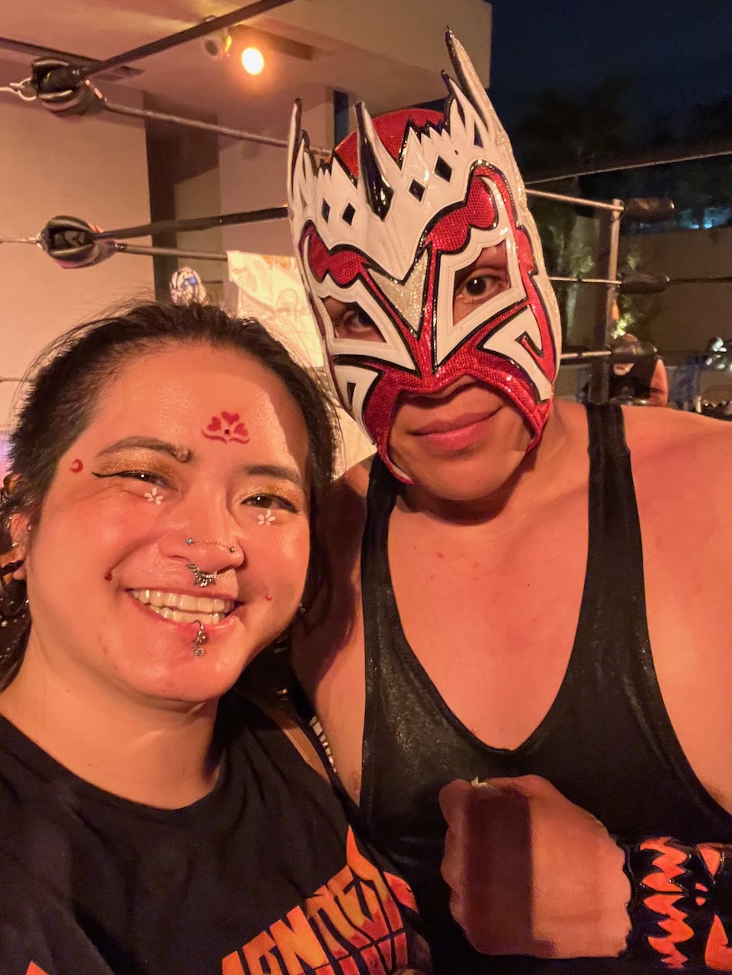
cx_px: 366
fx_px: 846
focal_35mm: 30
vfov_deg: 60.0
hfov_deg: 46.8
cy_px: 488
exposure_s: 1/24
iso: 640
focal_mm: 2.71
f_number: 2.2
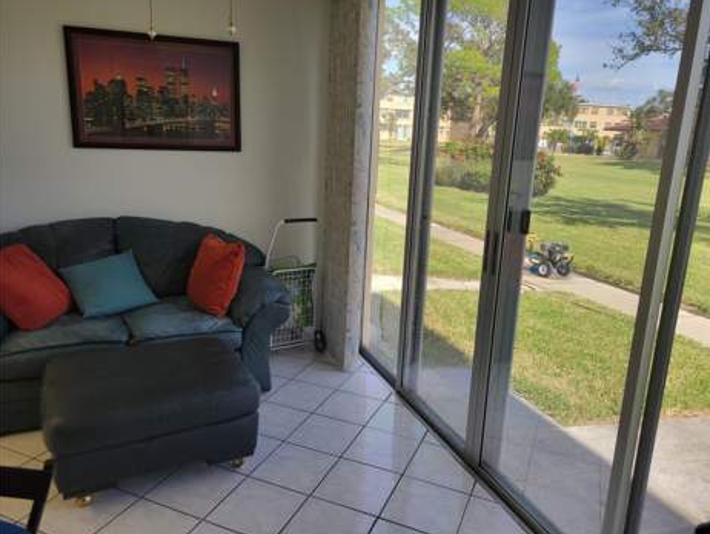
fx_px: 554
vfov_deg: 51.4
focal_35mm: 27
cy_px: 260
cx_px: 366
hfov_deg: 65.3
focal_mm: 5.4
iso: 64
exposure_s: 1/120
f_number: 1.8
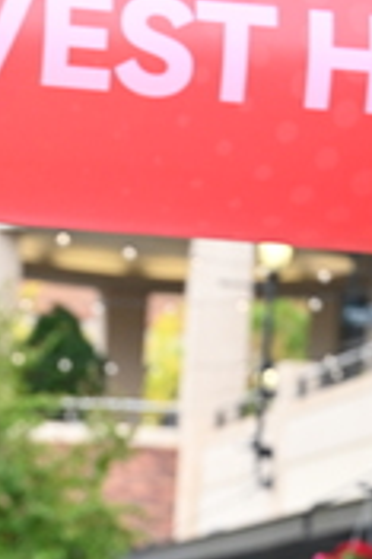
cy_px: 597
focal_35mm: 241
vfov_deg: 8.5
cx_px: 5
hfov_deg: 5.7
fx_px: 3743
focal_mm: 77
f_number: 2.8
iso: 1000
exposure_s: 1/1600
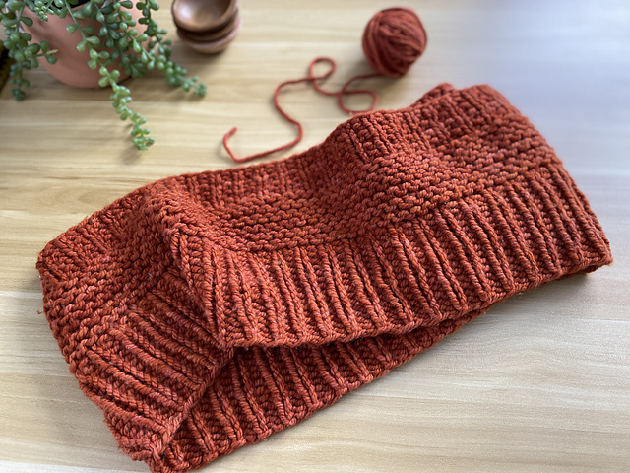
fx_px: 473
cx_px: 315
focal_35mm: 26
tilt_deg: -61.5
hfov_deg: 67.3
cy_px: 236
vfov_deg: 53.1
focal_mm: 4.25
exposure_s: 1/60
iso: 125
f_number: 1.8
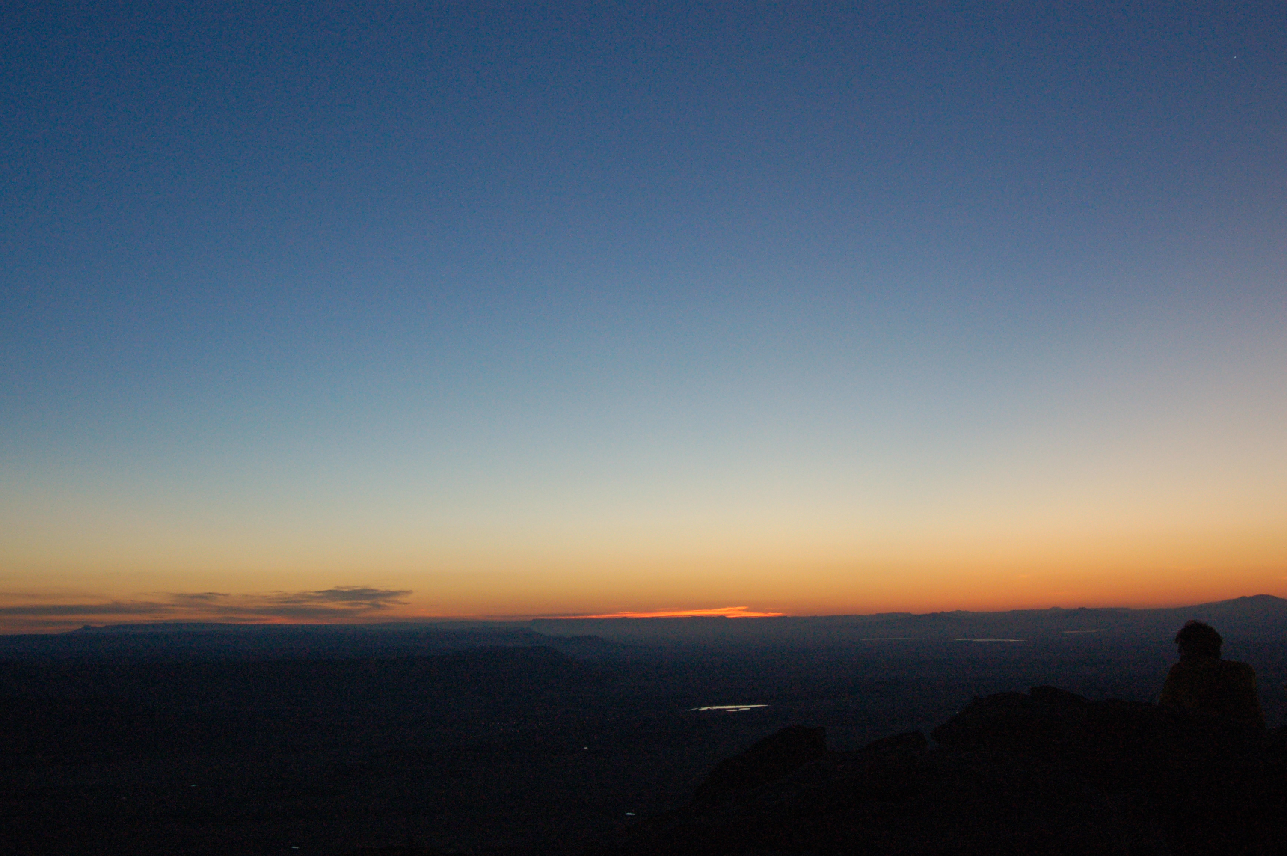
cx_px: 644
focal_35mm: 42
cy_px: 428
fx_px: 1500
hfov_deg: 46.4
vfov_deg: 31.8
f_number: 5.6
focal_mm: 28
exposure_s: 1/125
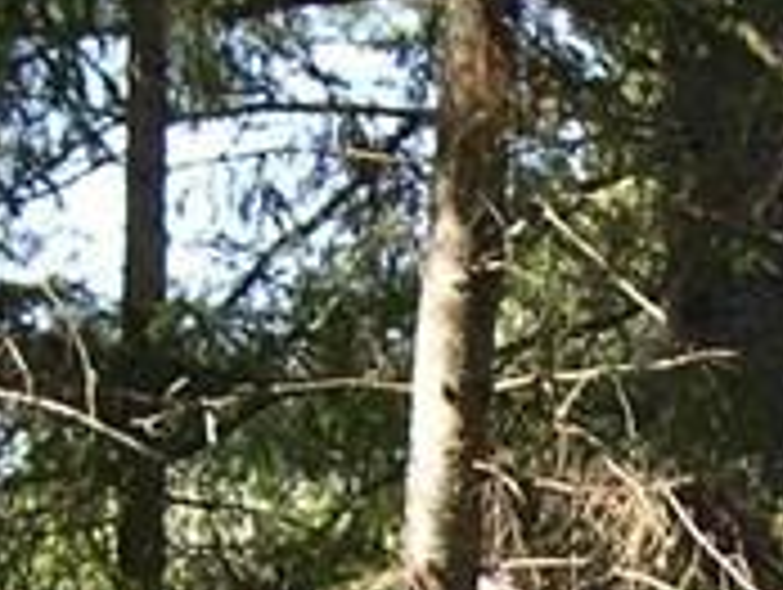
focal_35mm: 223
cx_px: 891
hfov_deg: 8.8
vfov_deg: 6.4
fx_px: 5051
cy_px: 1306
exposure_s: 1/123
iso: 100
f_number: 2.8
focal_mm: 8
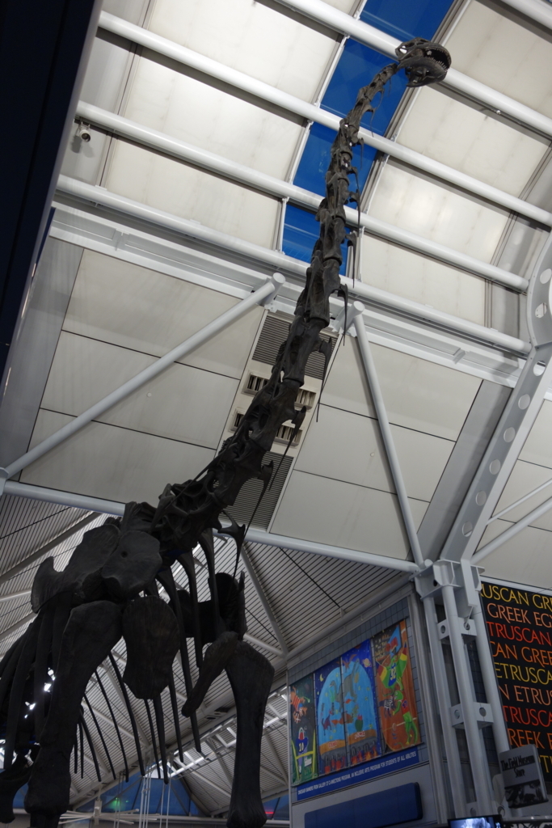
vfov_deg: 61.9
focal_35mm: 30
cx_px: 276
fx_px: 690
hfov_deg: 43.6
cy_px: 414
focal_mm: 11.18
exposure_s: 1/40
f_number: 2.2
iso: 250
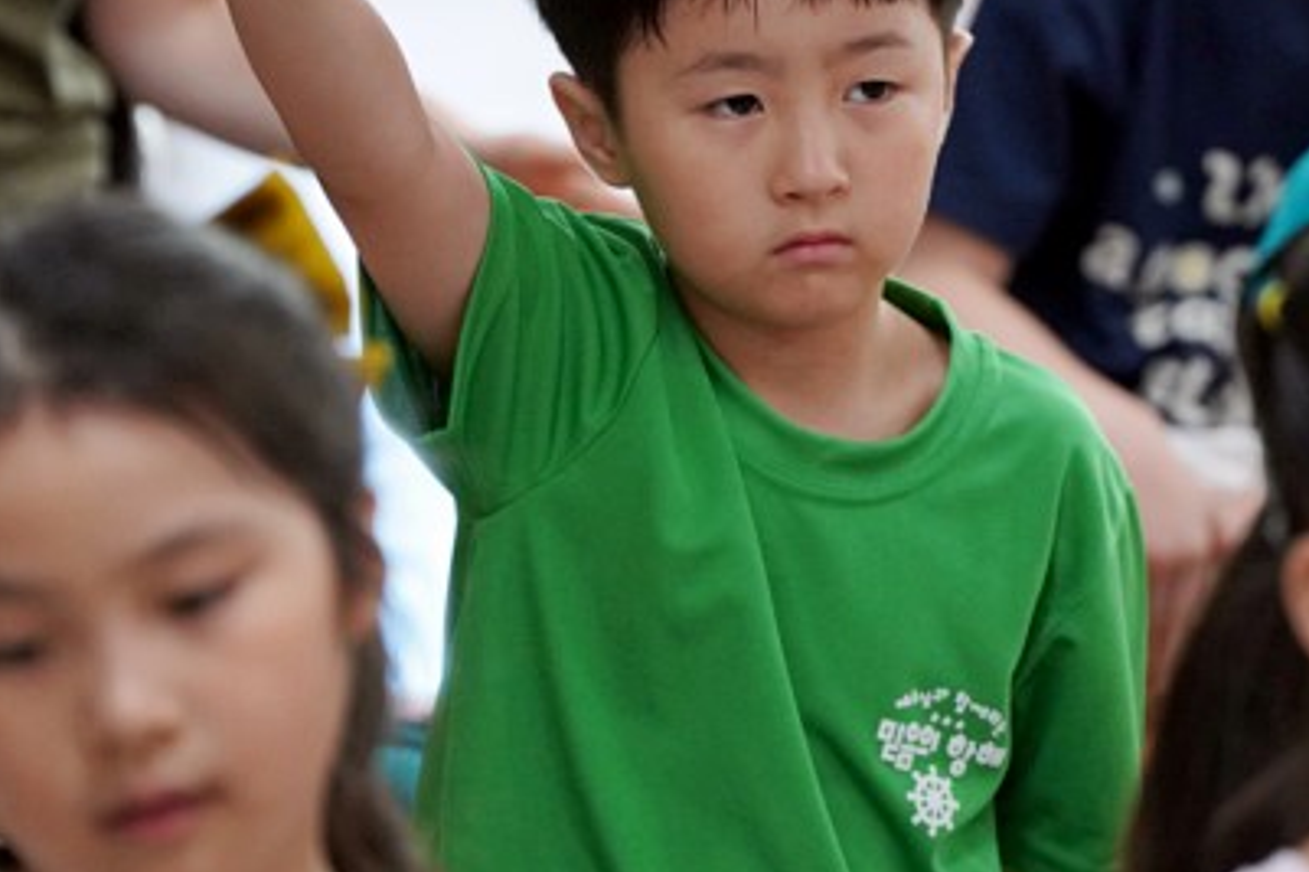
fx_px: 16319
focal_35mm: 449
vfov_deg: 3.1
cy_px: 56
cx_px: 1329
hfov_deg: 4.6
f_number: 4
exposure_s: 1/250
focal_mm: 200
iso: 2500
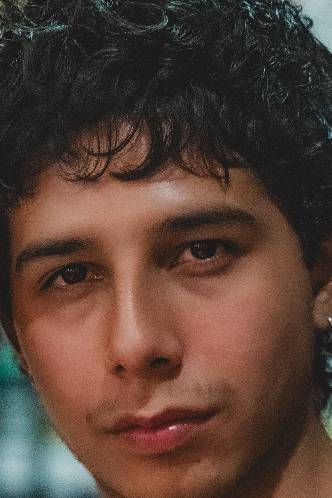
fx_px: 2906
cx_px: -26
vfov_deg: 9.7
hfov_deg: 6.5
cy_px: 599
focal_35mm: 210
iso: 25600
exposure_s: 1/250
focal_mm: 70
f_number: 4
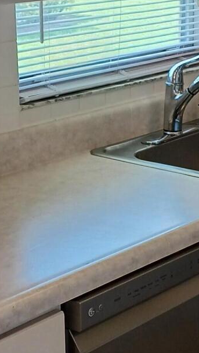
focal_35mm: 93
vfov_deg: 22.8
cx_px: 104
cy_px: 128
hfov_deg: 13.0
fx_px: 872
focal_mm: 3.98
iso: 50
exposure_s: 1/60
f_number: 1.8
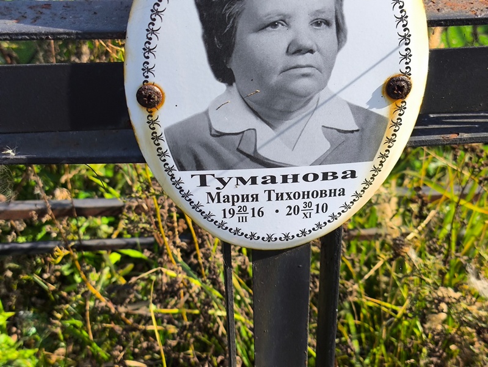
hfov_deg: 38.2
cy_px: 184
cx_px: 244
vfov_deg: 29.1
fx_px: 705
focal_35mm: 50
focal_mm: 4.71
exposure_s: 1/662
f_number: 1.7
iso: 50
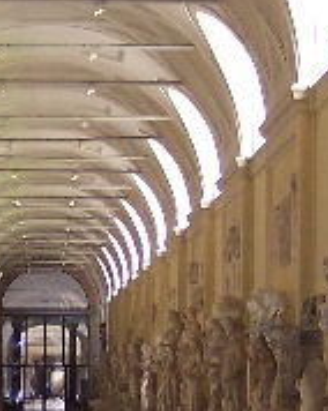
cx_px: 9
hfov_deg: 9.2
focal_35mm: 167
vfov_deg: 11.5
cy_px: 330
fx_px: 2030
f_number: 2.8
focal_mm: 8
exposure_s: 1/45
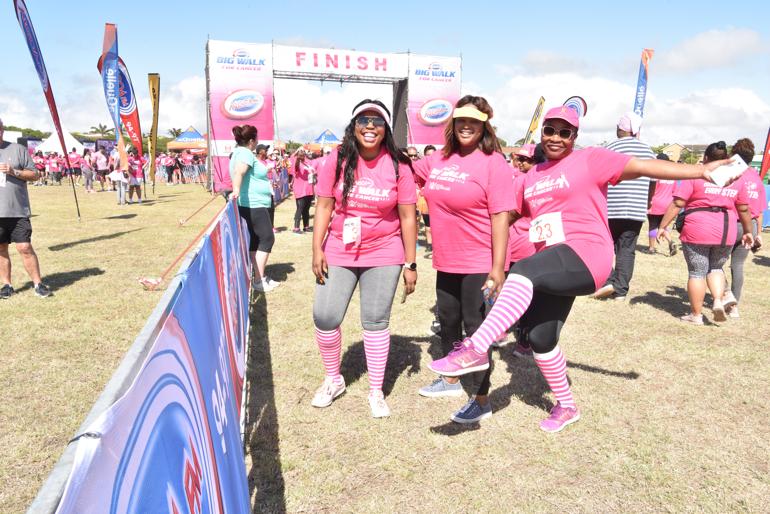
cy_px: 257
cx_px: 385
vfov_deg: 43.6
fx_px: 642
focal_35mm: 30
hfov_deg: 61.9
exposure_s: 1/200
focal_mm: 30
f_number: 18
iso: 640
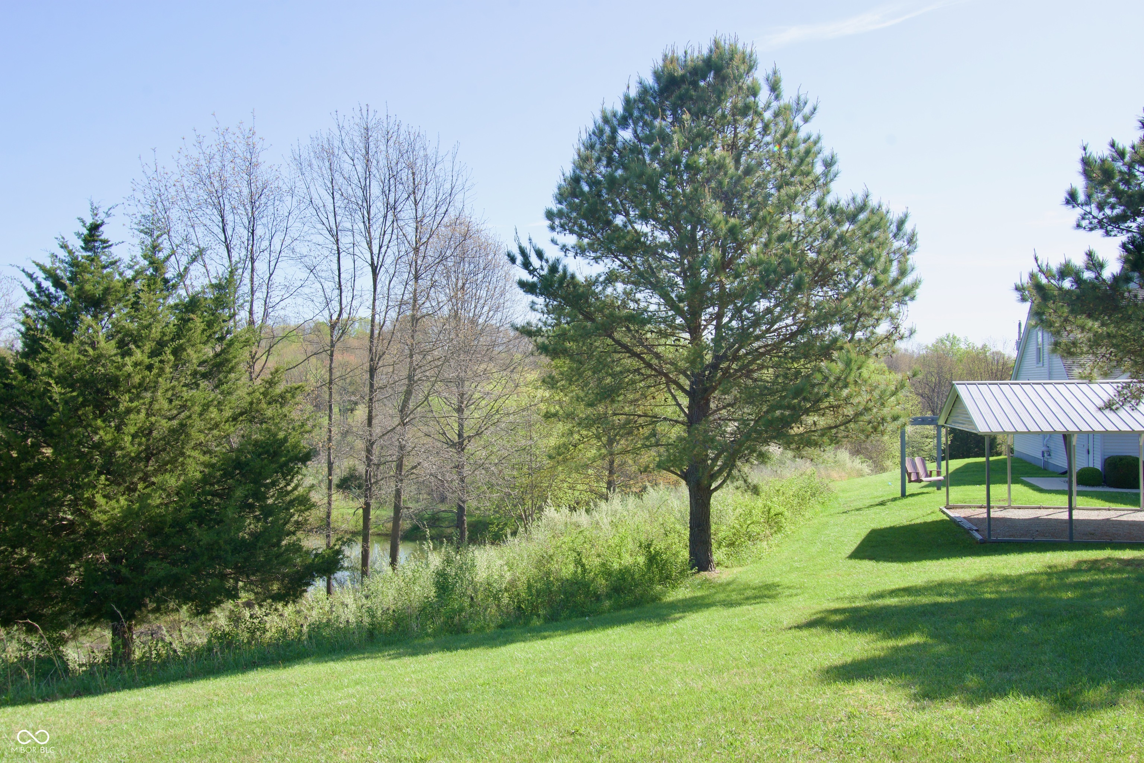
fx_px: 906
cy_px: 382
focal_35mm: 28
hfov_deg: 64.6
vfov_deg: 45.7
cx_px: 572
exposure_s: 1/125
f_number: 11
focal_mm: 19
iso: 140
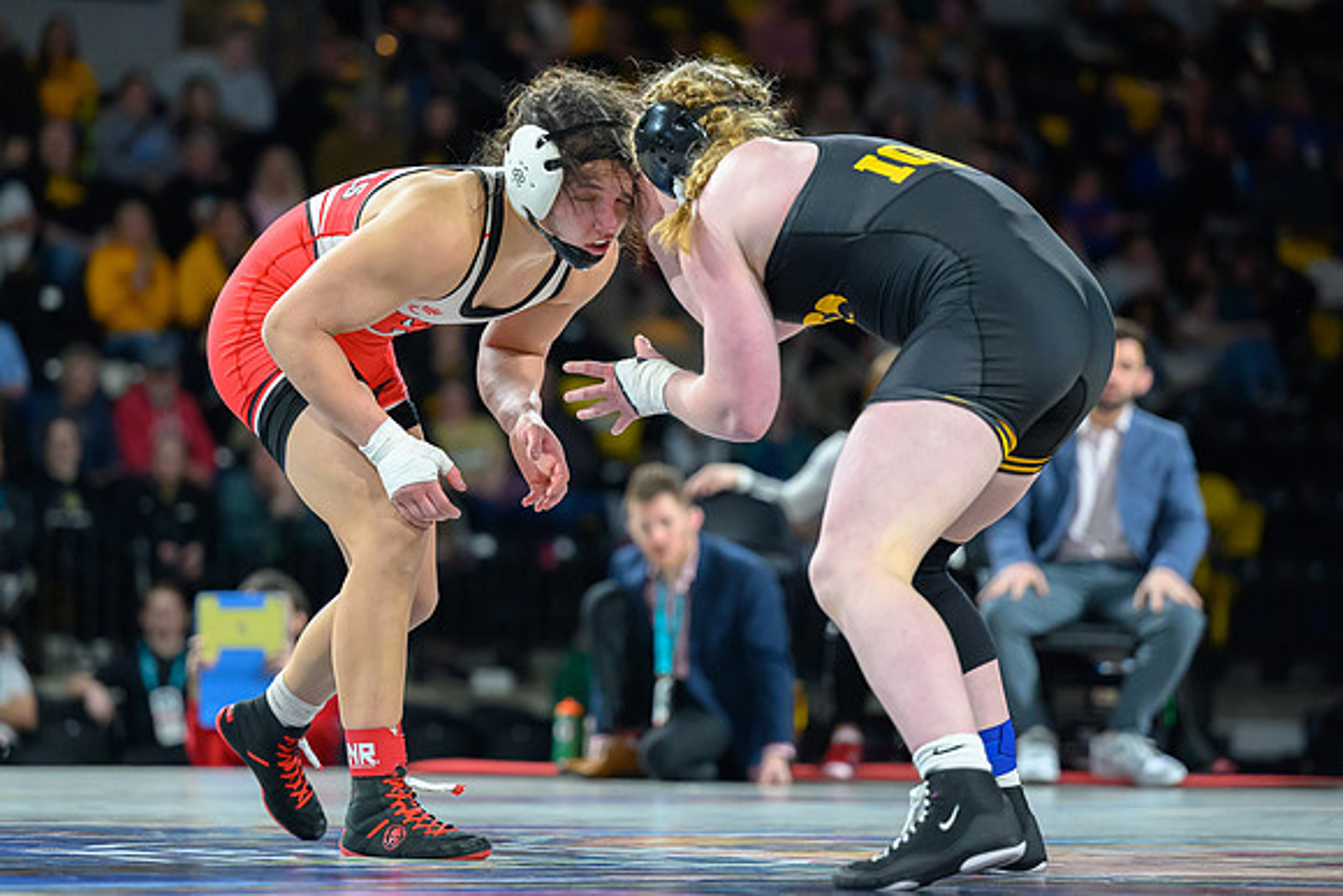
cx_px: 652
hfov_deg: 13.1
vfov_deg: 8.8
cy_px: 380
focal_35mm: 156
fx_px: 5838
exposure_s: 1/800
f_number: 2.8
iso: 5600
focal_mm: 130
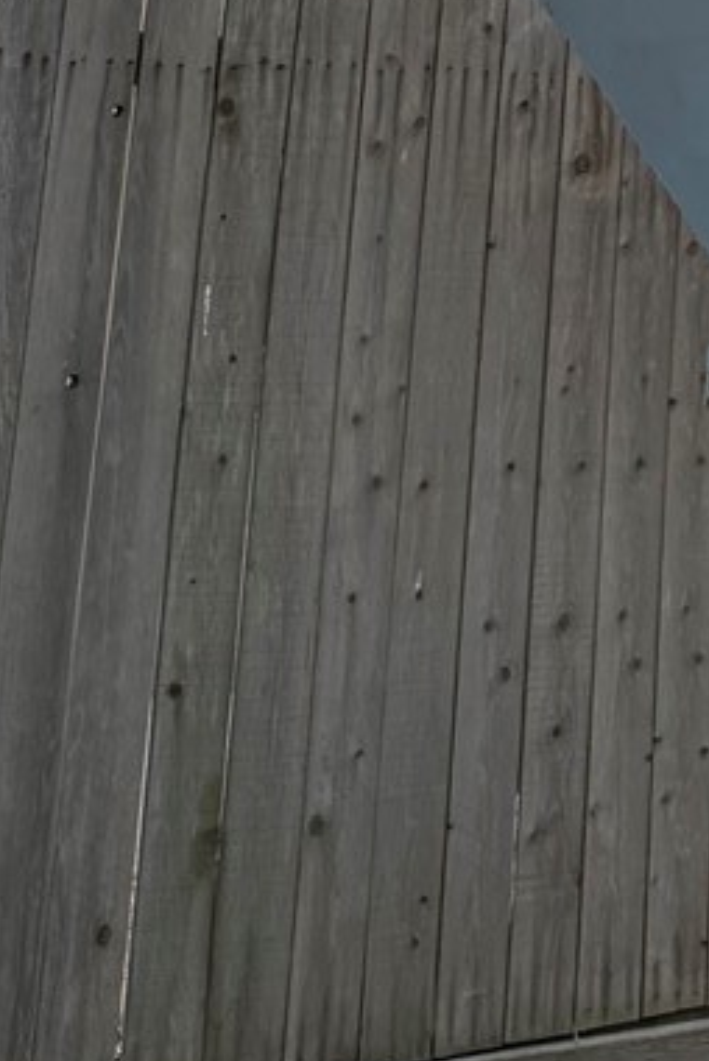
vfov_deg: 17.2
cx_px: 1379
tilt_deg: +19.1
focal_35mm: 105
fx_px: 3096
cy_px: -600
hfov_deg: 11.8
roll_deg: +1.0
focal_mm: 6.76
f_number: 1.78
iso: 100
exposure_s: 1/992
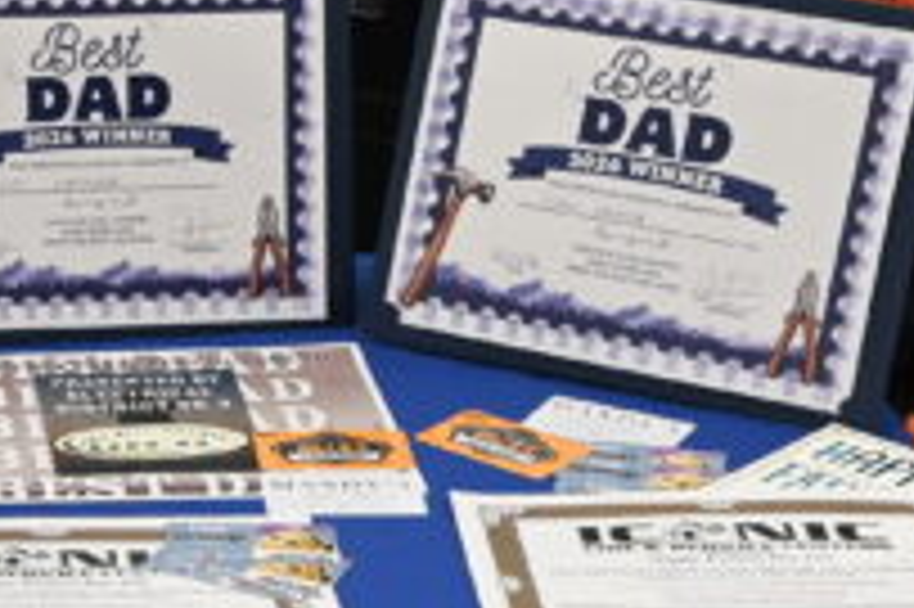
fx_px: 3069
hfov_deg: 16.3
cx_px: -167
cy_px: 421
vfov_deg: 11.3
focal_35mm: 121
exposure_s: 1/160
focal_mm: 16
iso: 400
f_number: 3.5
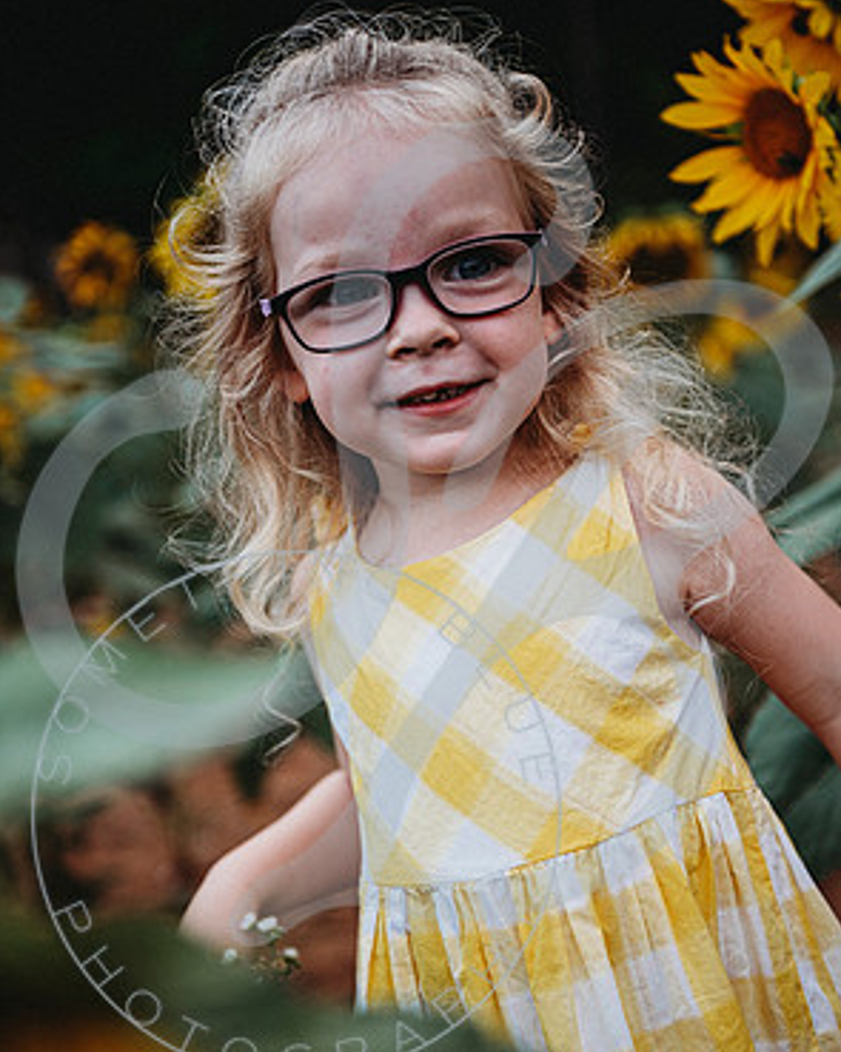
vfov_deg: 30.0
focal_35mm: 63
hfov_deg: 24.2
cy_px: 599
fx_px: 1961
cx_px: 425
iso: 100
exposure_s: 1/250
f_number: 2.8
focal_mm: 55
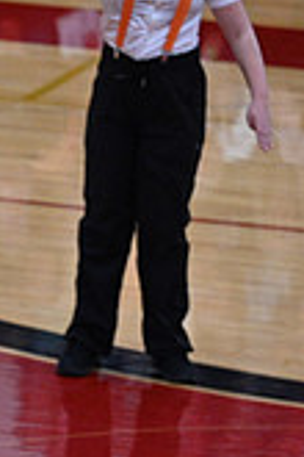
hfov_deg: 2.6
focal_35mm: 526
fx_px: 6662
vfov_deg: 3.9
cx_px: -462
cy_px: 486
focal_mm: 150
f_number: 4
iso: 4000
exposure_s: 1/400
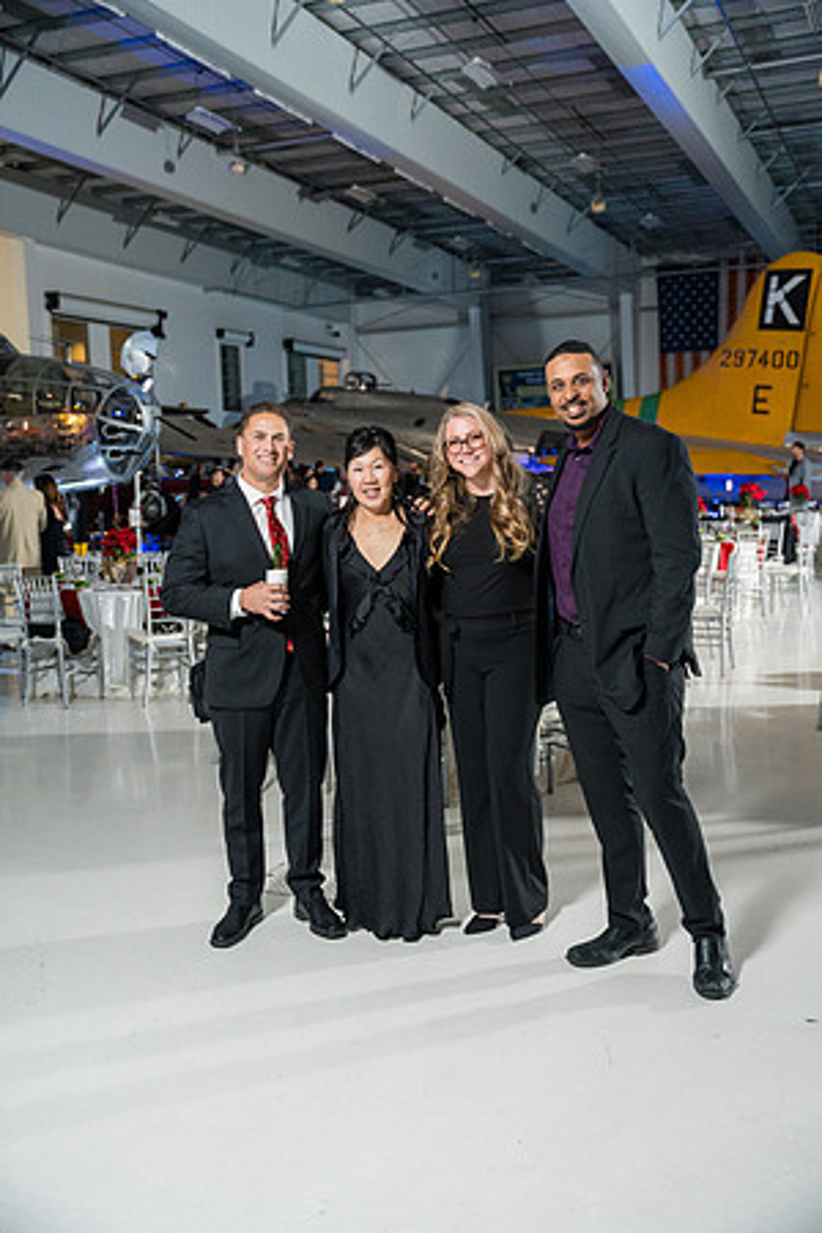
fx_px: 1223
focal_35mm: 36
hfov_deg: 37.2
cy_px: 616
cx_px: 411
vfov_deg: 53.5
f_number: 2.8
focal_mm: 35.7
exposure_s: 1/250
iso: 1600
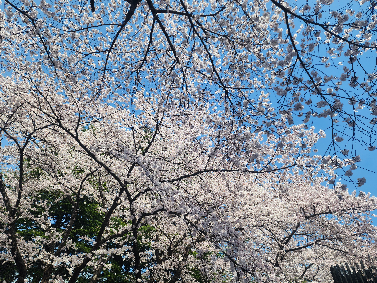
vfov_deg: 58.9
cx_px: 188
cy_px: 142
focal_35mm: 23
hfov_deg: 73.9
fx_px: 250
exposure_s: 1/818
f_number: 1.8
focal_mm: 6.4
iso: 12
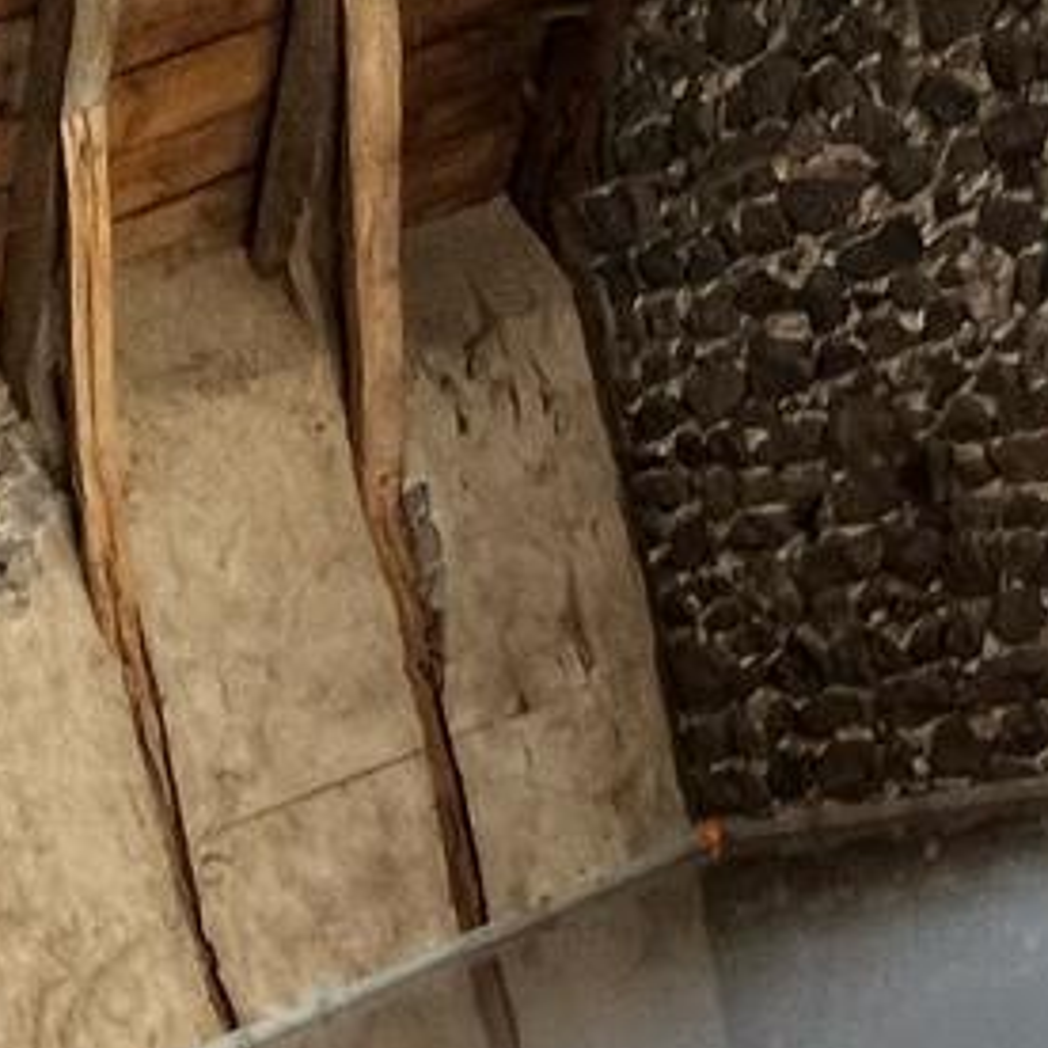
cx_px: 251
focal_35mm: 80
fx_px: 2740
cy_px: 2142
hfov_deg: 21.5
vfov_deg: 16.3
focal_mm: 1.57
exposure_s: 1/99
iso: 125
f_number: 1.8
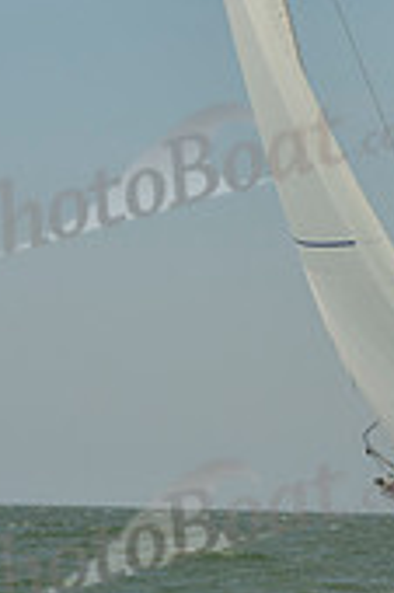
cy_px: -52
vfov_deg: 8.6
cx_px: 619
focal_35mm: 239
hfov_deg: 5.7
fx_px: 3931
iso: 200
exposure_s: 1/1250
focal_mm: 70
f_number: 8
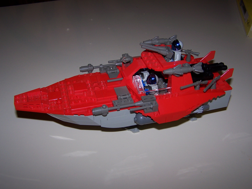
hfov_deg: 49.0
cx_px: 126
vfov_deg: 37.7
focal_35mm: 38
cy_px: 94
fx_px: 277
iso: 80
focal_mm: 6.3
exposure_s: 1/60
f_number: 2.8
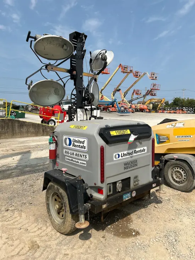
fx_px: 195
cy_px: 130
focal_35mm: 26
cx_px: 98
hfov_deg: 53.1
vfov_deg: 67.3
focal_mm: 5.7
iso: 50
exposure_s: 1/5882
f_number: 1.5
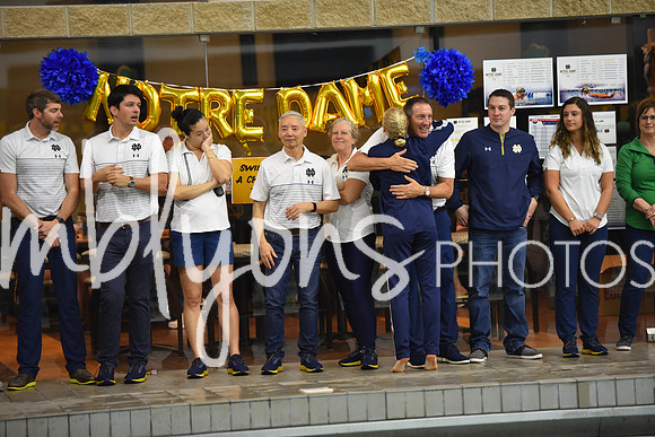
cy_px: 218
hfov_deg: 13.7
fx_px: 2730
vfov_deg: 9.2
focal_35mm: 150
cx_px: 328
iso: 1800
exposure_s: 1/500
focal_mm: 150
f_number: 2.8
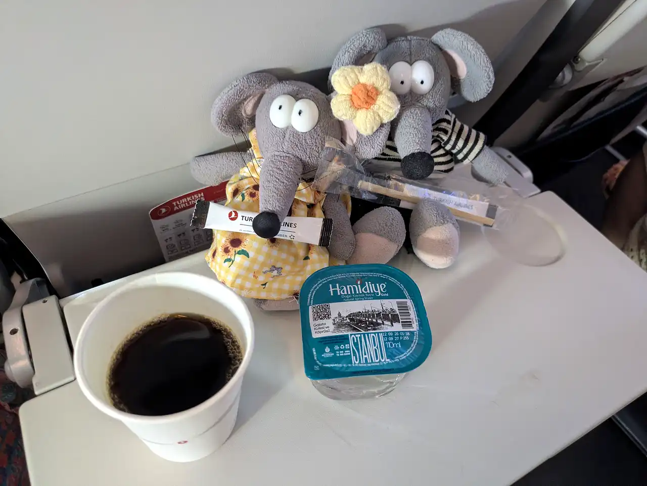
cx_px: 324
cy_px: 243
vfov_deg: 54.9
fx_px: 467
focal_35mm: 25
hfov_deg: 69.4
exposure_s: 1/25
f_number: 1.89
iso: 345
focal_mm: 5.43
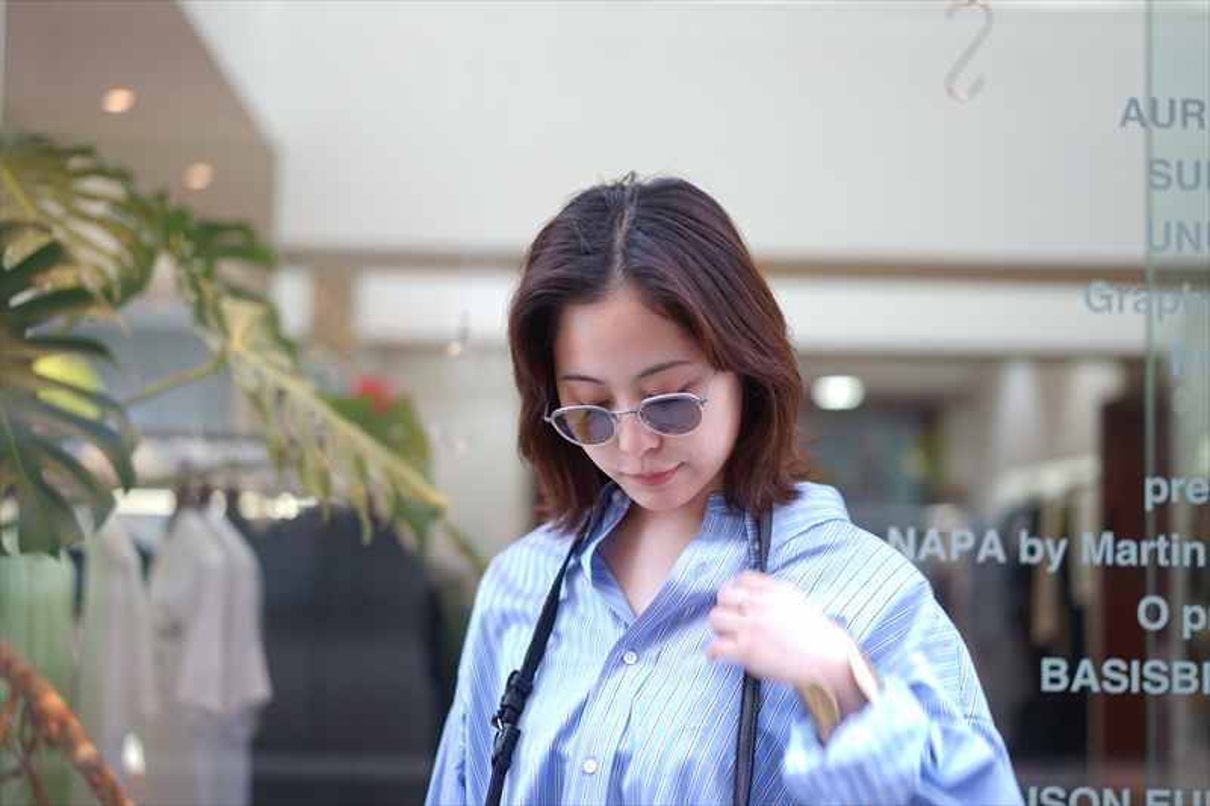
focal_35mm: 55
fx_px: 1848
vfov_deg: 24.6
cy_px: 403
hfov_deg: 36.3
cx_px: 605
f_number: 1.8
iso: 50
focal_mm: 55
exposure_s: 1/25
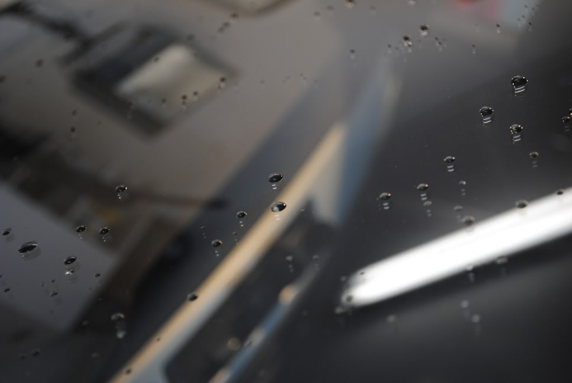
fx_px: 955
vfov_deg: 22.7
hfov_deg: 33.4
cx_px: 286
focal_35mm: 60
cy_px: 192
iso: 200
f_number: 5.3
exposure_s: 1/40
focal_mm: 40
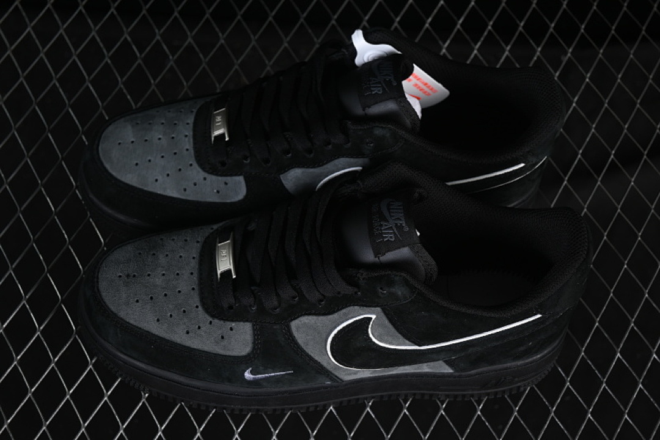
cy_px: 220
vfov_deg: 18.2
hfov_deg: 27.0
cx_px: 330
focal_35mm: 75
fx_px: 1375
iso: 160
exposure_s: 1/50
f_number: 6.3
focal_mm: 50
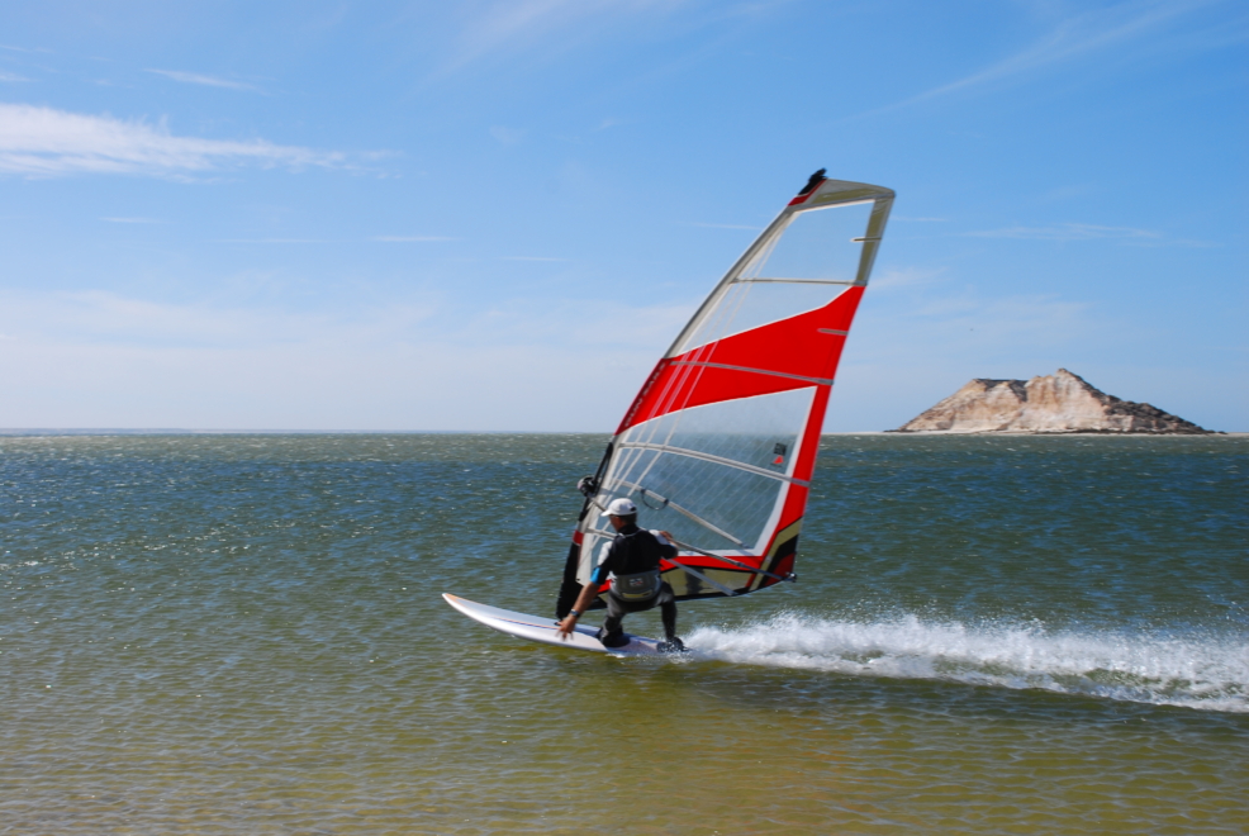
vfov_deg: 29.9
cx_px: 624
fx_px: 1563
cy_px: 418
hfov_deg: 43.6
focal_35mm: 45
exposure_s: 1/250
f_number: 8
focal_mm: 30
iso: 100
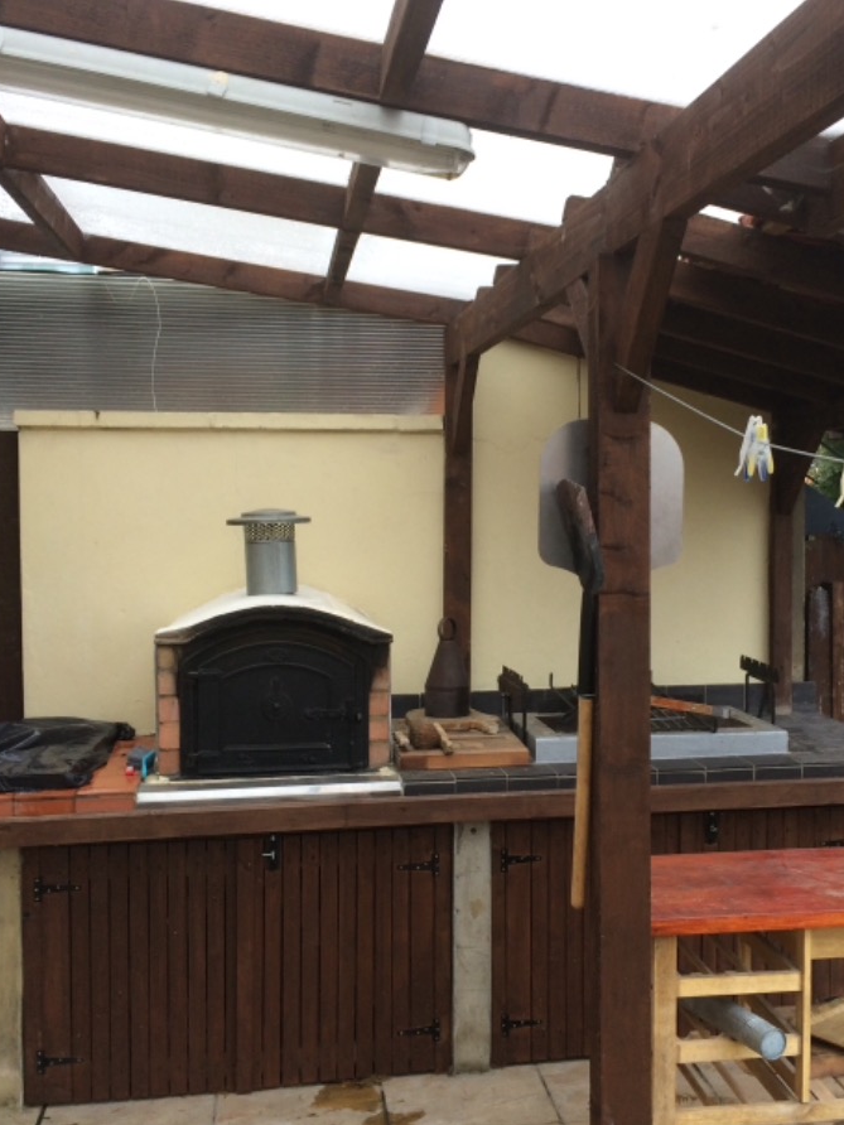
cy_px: 566
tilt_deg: -2.9
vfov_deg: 47.9
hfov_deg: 36.6
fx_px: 1268
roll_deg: +0.6
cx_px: 521
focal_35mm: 39
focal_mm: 4.15
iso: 64
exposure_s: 1/100
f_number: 2.2
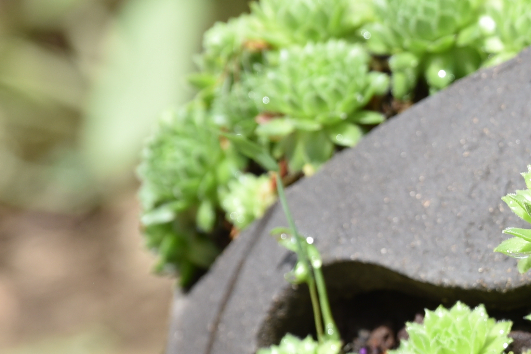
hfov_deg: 2.8
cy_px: 343
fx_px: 10874
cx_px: 955
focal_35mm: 737
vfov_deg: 1.9
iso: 200
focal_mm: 200
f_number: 5.6
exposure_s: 1/500
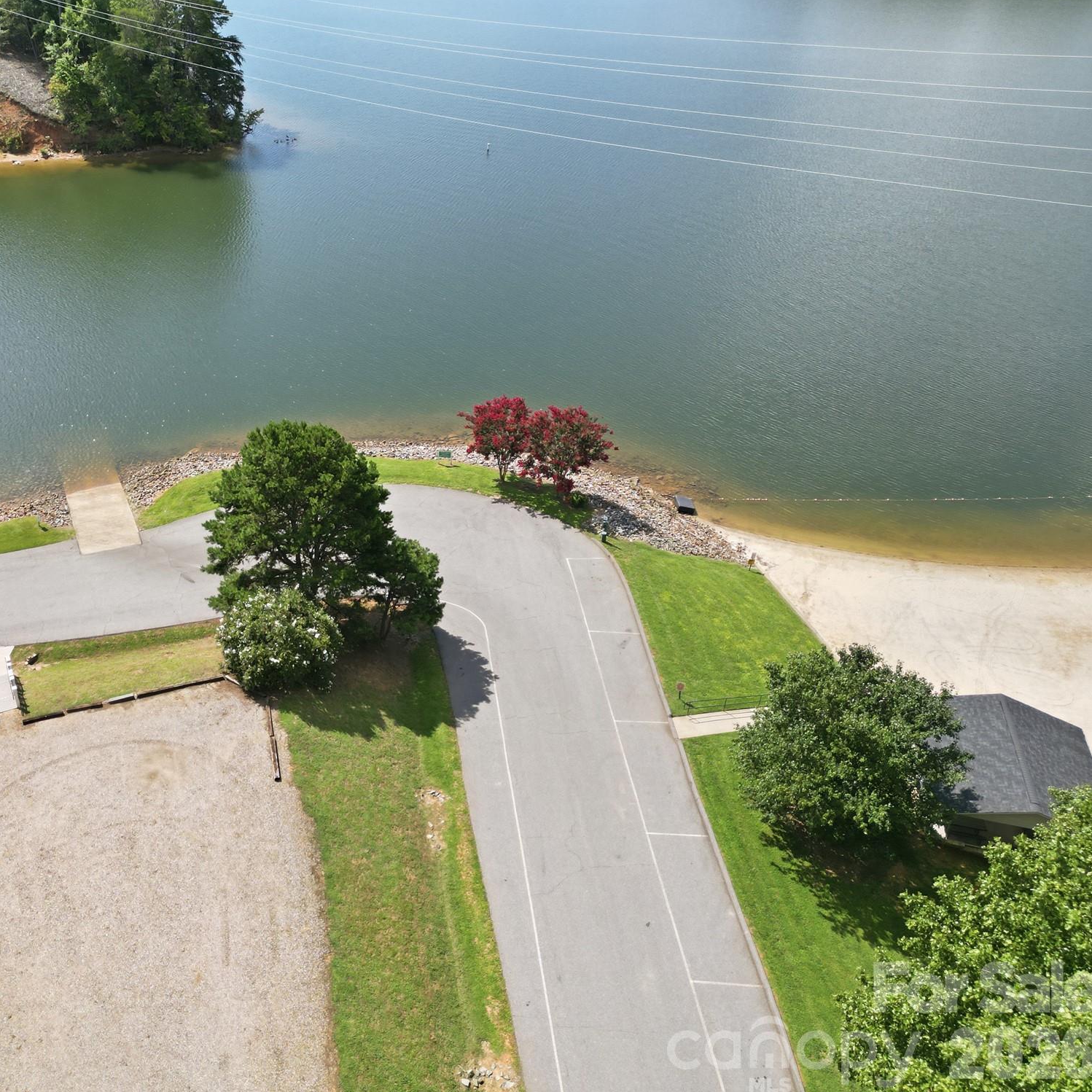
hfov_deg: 54.4
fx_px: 1035
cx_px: 359
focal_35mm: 29
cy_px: 545
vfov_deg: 55.6
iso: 120
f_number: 1.7
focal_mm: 6.7
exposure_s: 1/2000
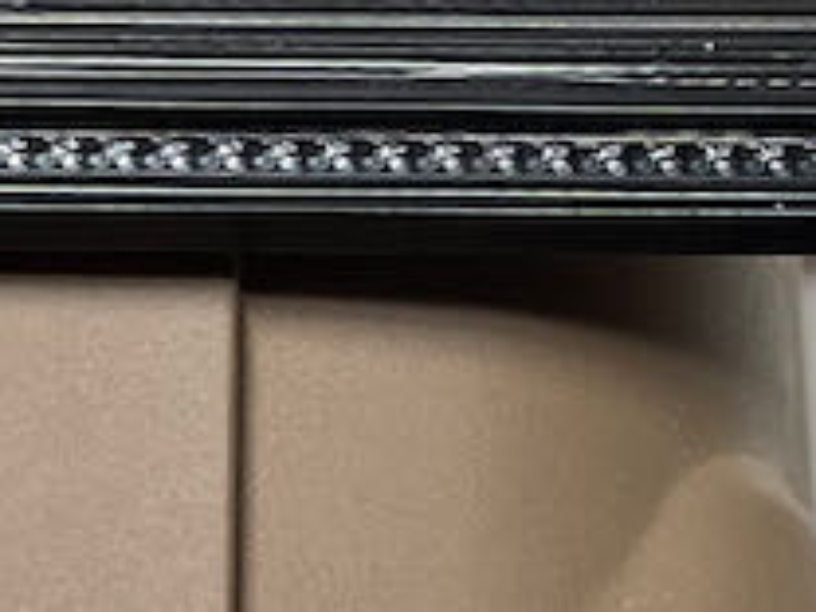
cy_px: 592
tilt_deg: -72.9
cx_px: 679
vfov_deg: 9.2
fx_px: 3772
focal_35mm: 160
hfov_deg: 12.3
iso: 100
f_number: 1.6
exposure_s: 1/120
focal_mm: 4.2
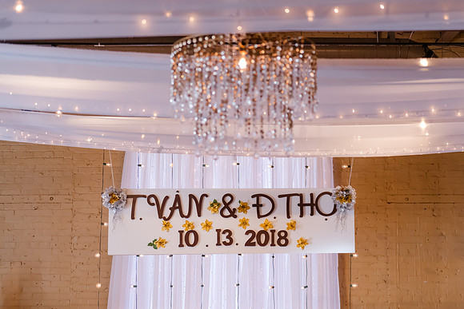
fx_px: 876
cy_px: 164
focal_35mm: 68
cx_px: 251
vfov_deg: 20.0
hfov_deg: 29.6
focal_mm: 62
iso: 1600
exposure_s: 1/400
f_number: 2.8
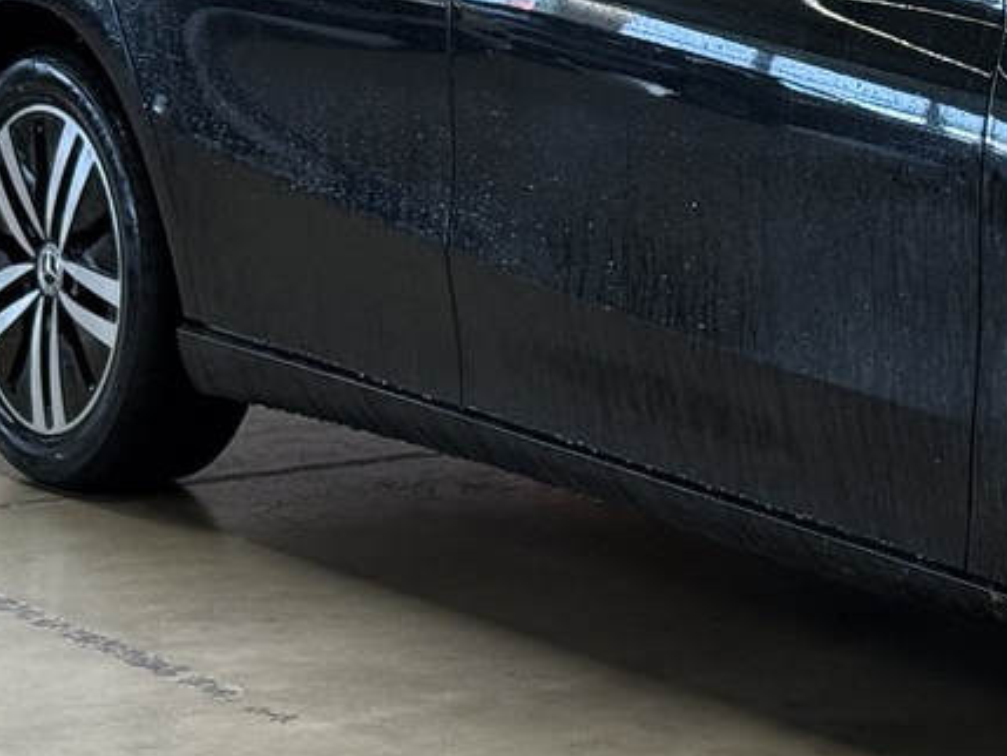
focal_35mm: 161
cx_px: 1491
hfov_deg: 11.8
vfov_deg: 9.2
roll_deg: -1.7
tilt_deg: -4.4
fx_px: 4685
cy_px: -16
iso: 250
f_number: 1.78
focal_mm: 6.76
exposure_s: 1/85
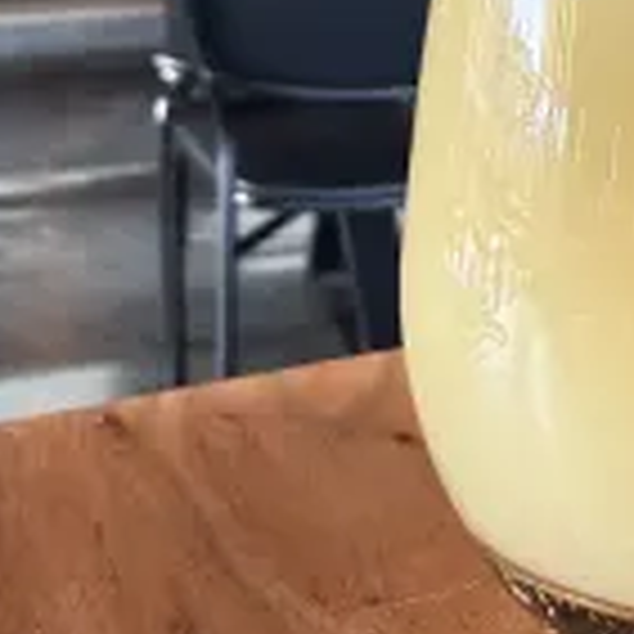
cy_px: 135
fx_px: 1243
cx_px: 787
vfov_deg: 28.1
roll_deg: +0.6
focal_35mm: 60
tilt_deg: -14.2
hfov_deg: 25.3
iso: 200
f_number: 2.2
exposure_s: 1/60
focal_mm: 2.22
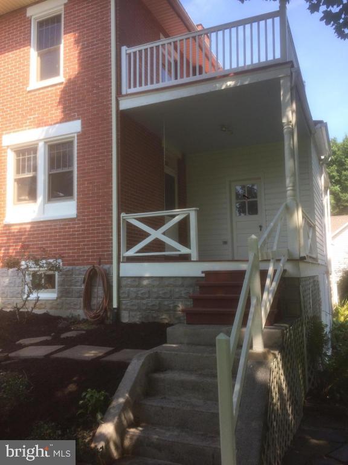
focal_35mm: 29
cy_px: 232
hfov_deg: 48.2
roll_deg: +1.8
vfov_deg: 61.7
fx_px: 389
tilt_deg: +8.1
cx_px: 174
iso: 32
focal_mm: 4.15
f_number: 2.2
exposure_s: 1/466
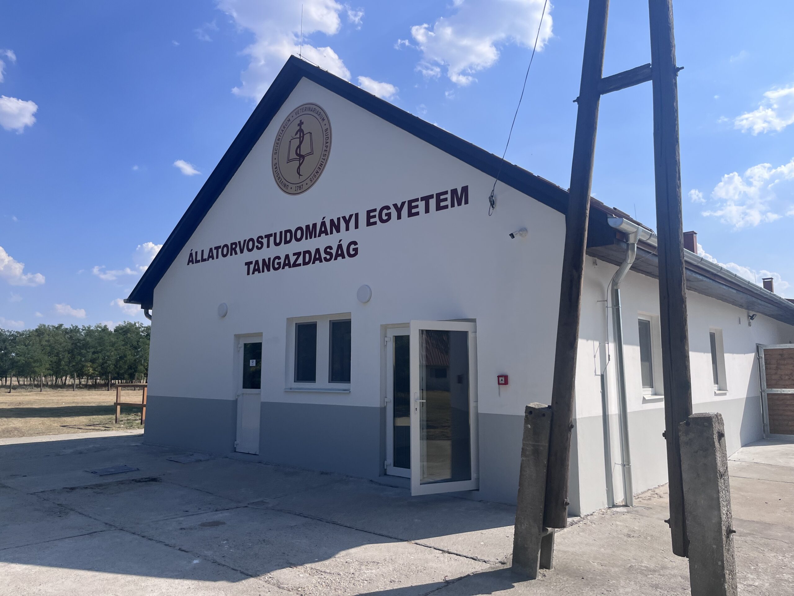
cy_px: 298
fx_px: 596
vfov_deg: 53.1
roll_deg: +0.8
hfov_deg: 67.3
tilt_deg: +5.0
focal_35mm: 26
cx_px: 397
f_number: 1.6
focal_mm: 5.1
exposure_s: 1/4310
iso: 50
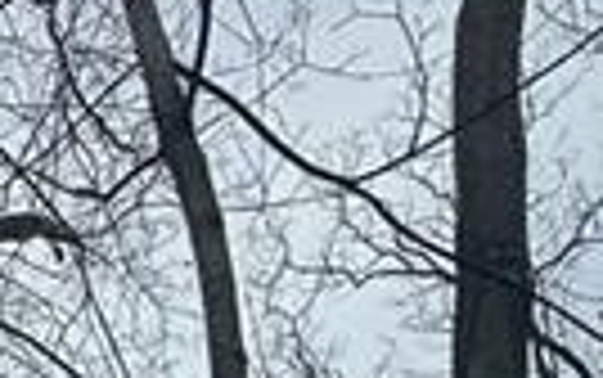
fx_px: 2401
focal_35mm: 146
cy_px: 1521
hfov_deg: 12.4
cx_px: -648
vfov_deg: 6.9
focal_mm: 6.86
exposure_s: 1/3058
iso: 80
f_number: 1.78
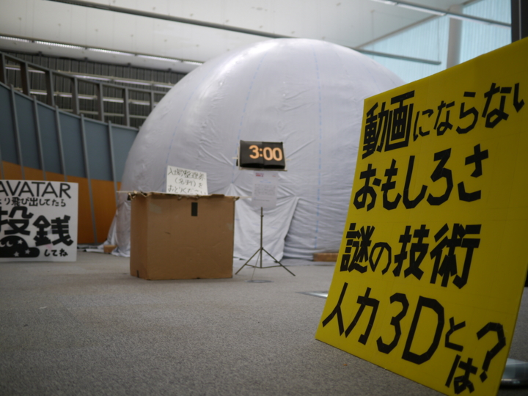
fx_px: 610
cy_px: 198
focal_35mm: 40
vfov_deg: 36.0
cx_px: 264
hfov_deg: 46.8
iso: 160
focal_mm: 20
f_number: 1.7
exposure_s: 1/80
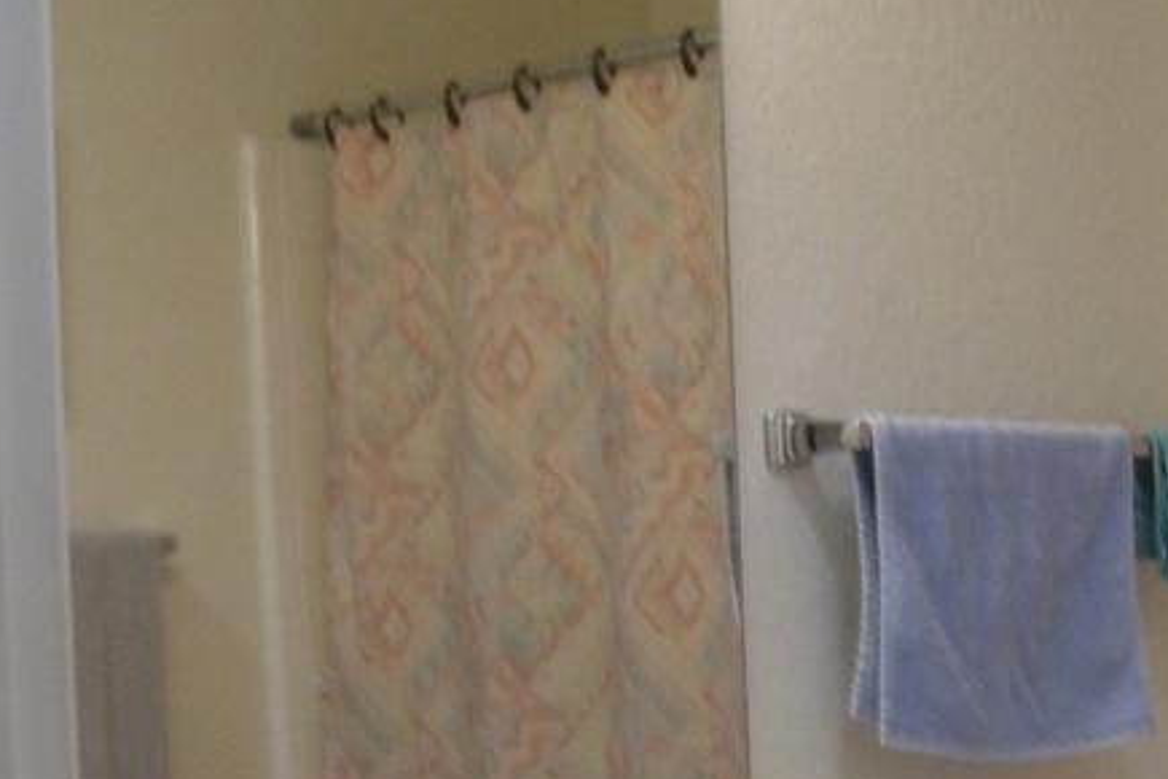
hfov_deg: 21.5
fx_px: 3017
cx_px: 1031
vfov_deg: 14.4
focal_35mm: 93
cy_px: 838
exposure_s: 1/40
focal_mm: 6.2
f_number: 2.7
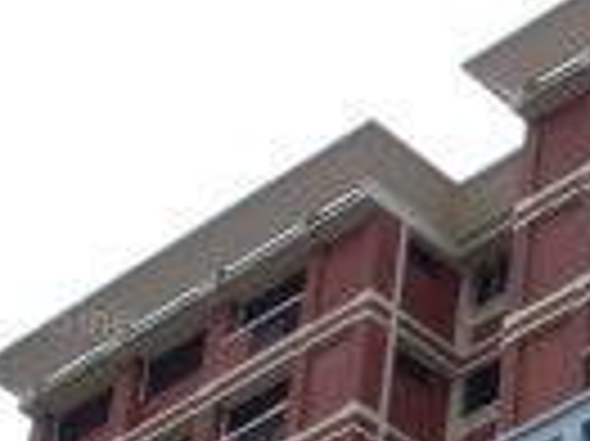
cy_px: 774
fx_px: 2725
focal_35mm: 160
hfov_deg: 11.4
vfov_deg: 8.9
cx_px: 1112
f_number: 8.4
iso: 80
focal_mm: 6.3
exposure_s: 1/180
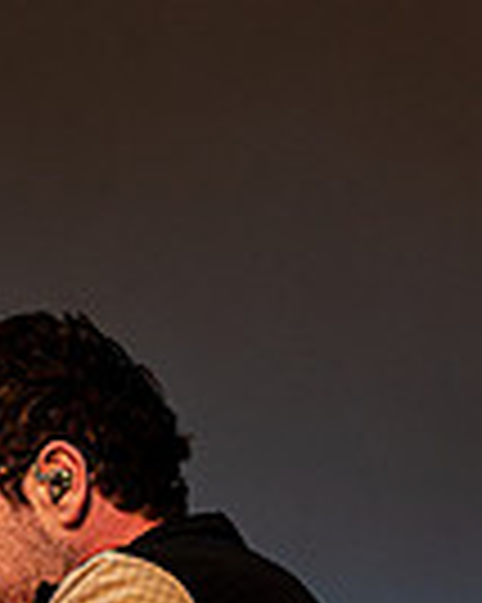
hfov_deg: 3.6
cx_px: 0
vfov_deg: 4.5
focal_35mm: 427
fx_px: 7623
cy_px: 691
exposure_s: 1/1250
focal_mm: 105
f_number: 4.5
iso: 400
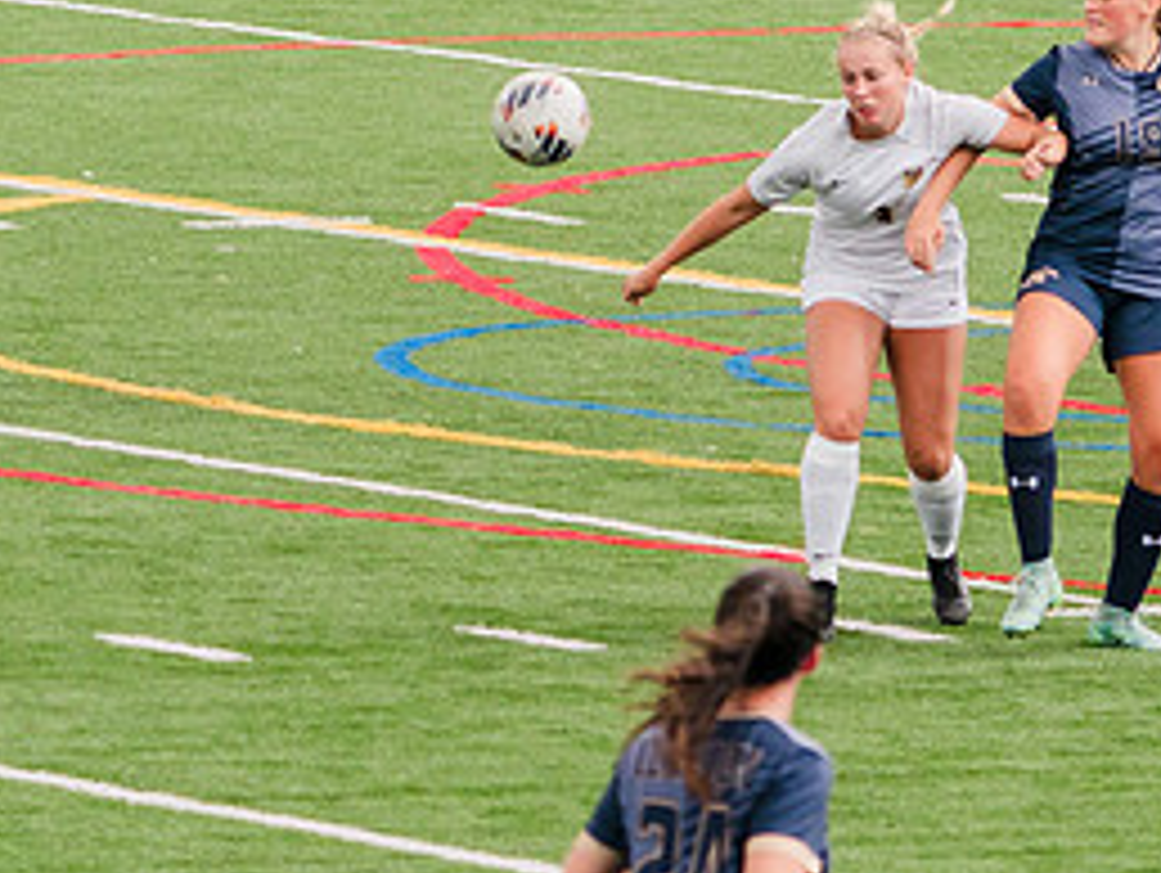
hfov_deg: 3.0
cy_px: 219
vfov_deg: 2.3
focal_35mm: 658
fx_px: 22089
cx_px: 807
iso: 800
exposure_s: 1/1600
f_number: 5.6
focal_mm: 200
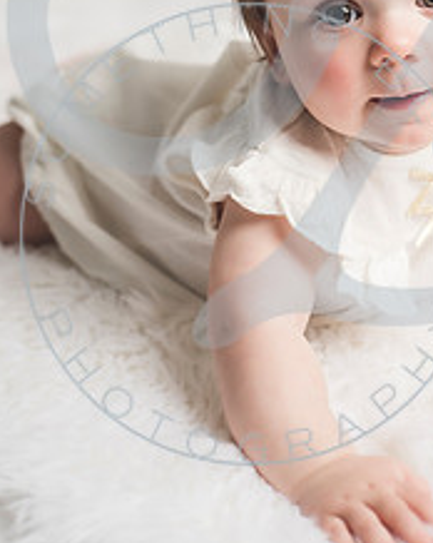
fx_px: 1556
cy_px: 45
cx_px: 363
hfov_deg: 15.7
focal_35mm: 97
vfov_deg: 19.4
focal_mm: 50
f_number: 2.8
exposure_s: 1/250
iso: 100
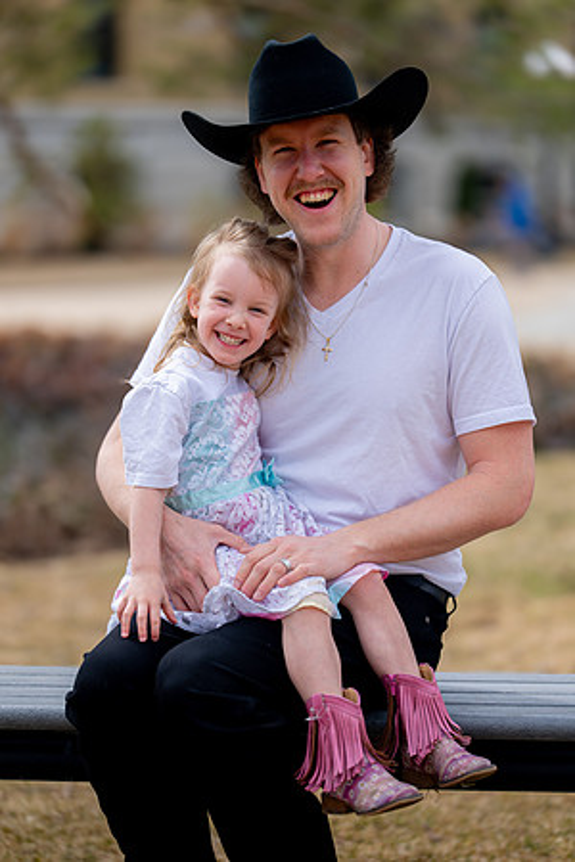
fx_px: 2396
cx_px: 288
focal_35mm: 100
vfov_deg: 20.4
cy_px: 431
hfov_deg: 13.7
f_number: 2
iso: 100
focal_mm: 100
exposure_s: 1/2500
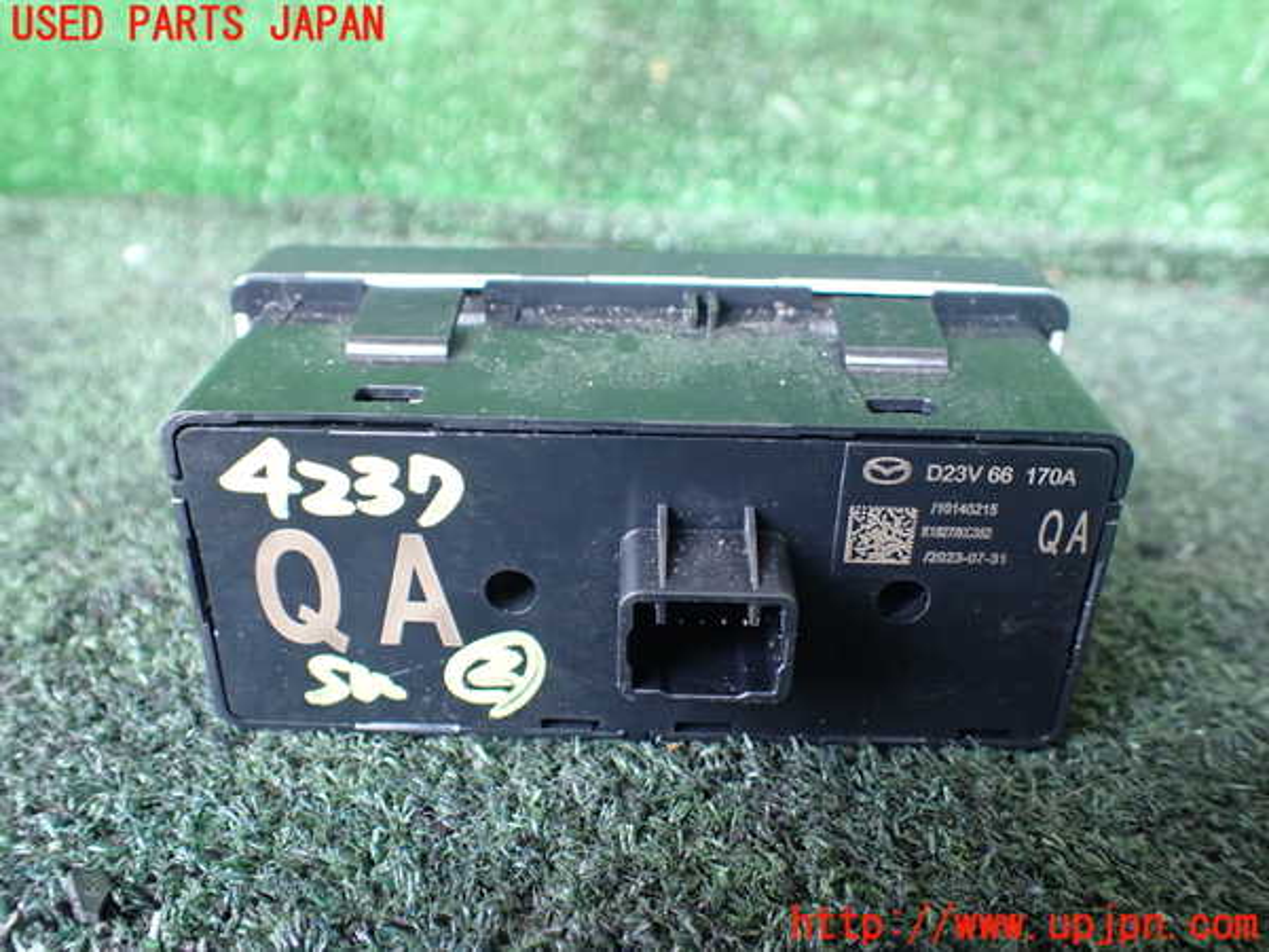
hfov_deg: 60.0
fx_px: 1100
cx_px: 634
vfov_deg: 46.8
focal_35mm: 30
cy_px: 476
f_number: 2.3
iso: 800
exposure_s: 1/40
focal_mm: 5.4
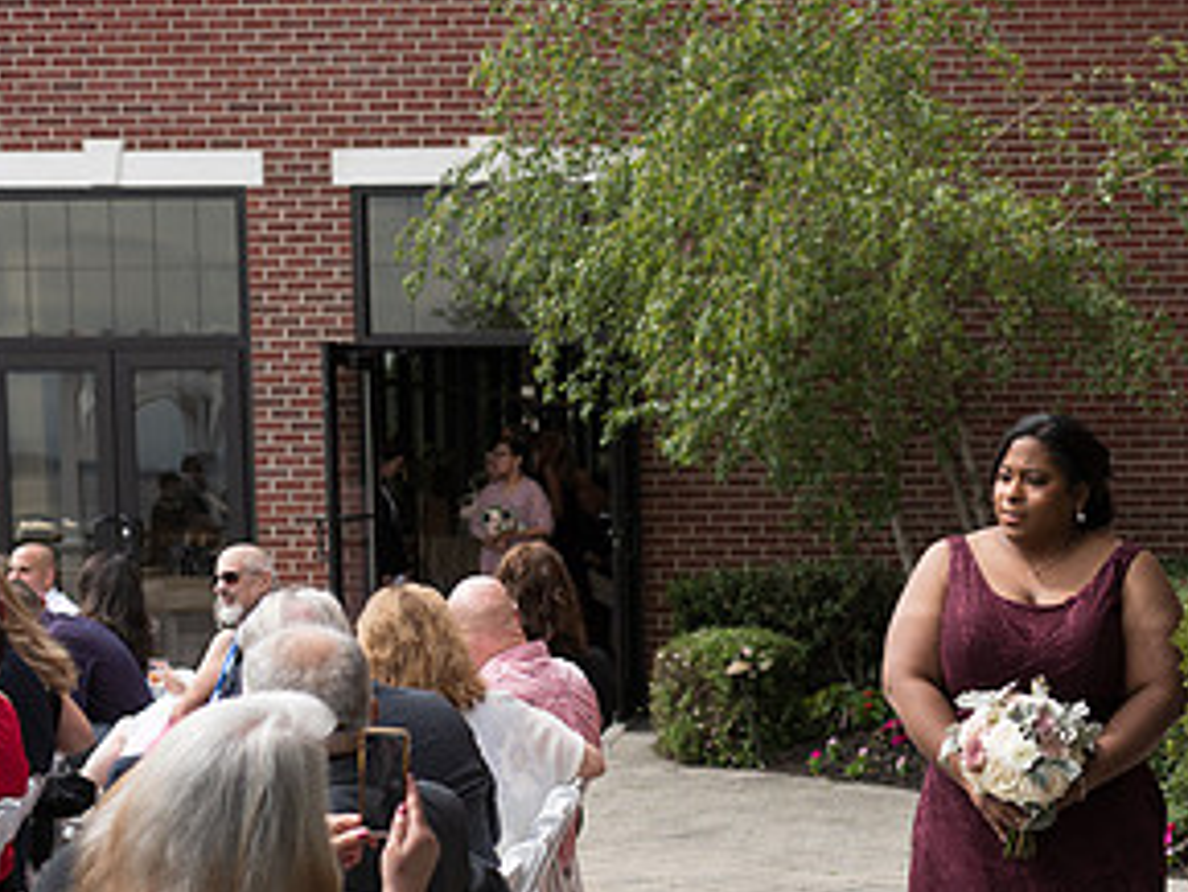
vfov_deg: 18.0
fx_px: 2781
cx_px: 1003
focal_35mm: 81
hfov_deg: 23.6
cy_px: 750
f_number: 2.8
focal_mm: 42
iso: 64
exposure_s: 1/640
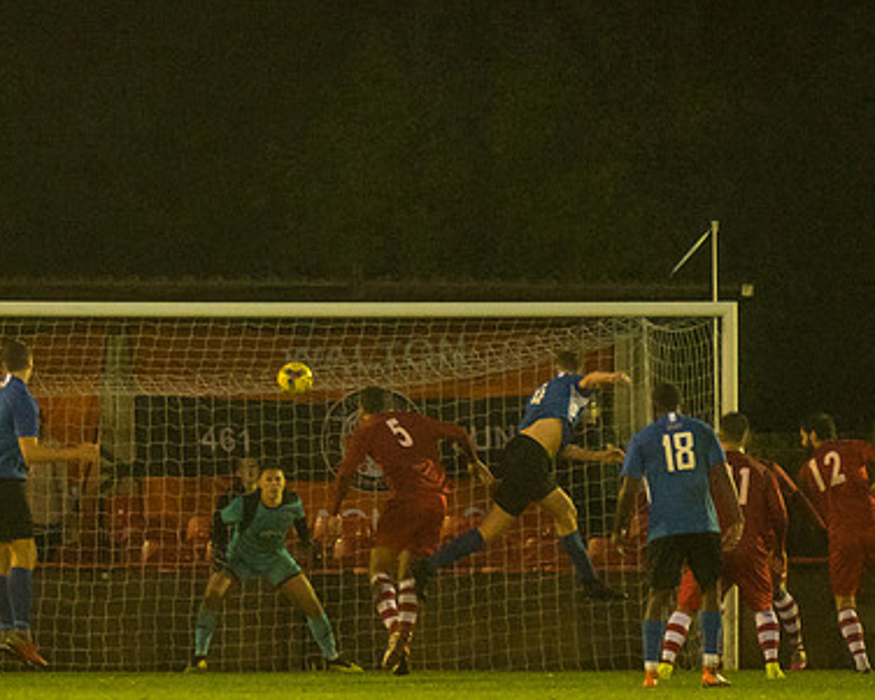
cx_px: 258
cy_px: 264
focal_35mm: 597
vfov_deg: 2.6
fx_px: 15464
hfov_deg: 3.2
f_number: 2.8
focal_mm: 200
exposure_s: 1/800
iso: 5000
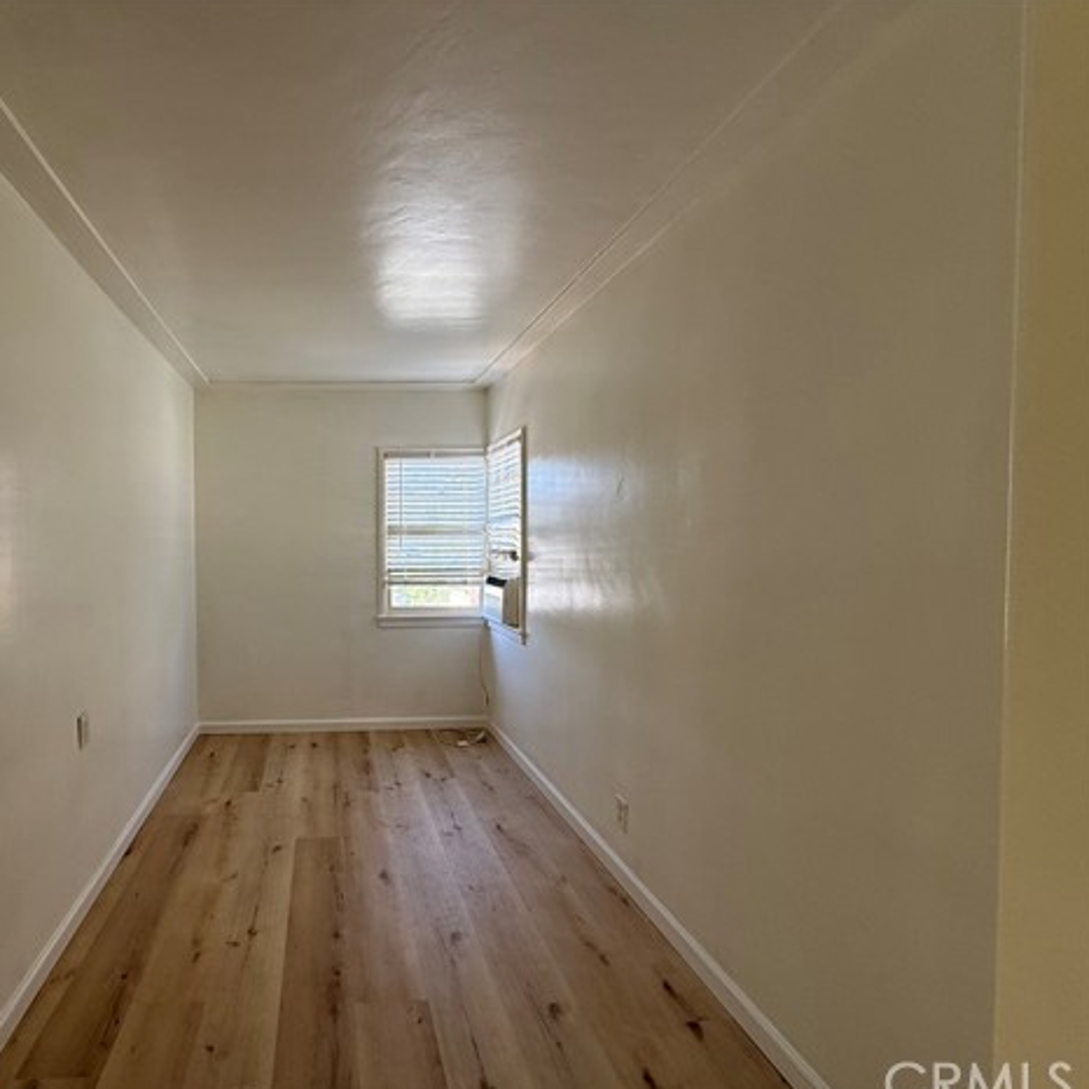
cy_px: 556
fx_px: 605
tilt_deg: -1.9
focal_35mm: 17
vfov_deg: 84.0
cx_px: 351
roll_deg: +0.1
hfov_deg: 80.8
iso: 125
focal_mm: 2.22
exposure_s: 1/120
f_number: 2.2
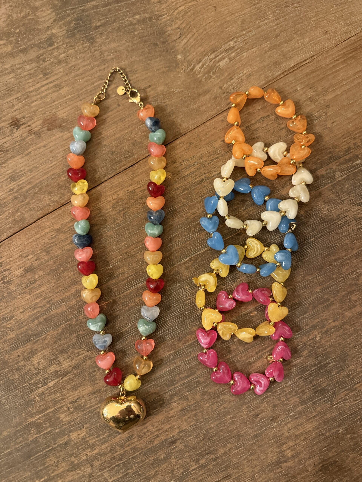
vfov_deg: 71.6
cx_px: 181
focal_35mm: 24
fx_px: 335
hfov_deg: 56.8
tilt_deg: -84.9
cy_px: 241
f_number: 1.78
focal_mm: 6.76
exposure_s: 1/33
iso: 800
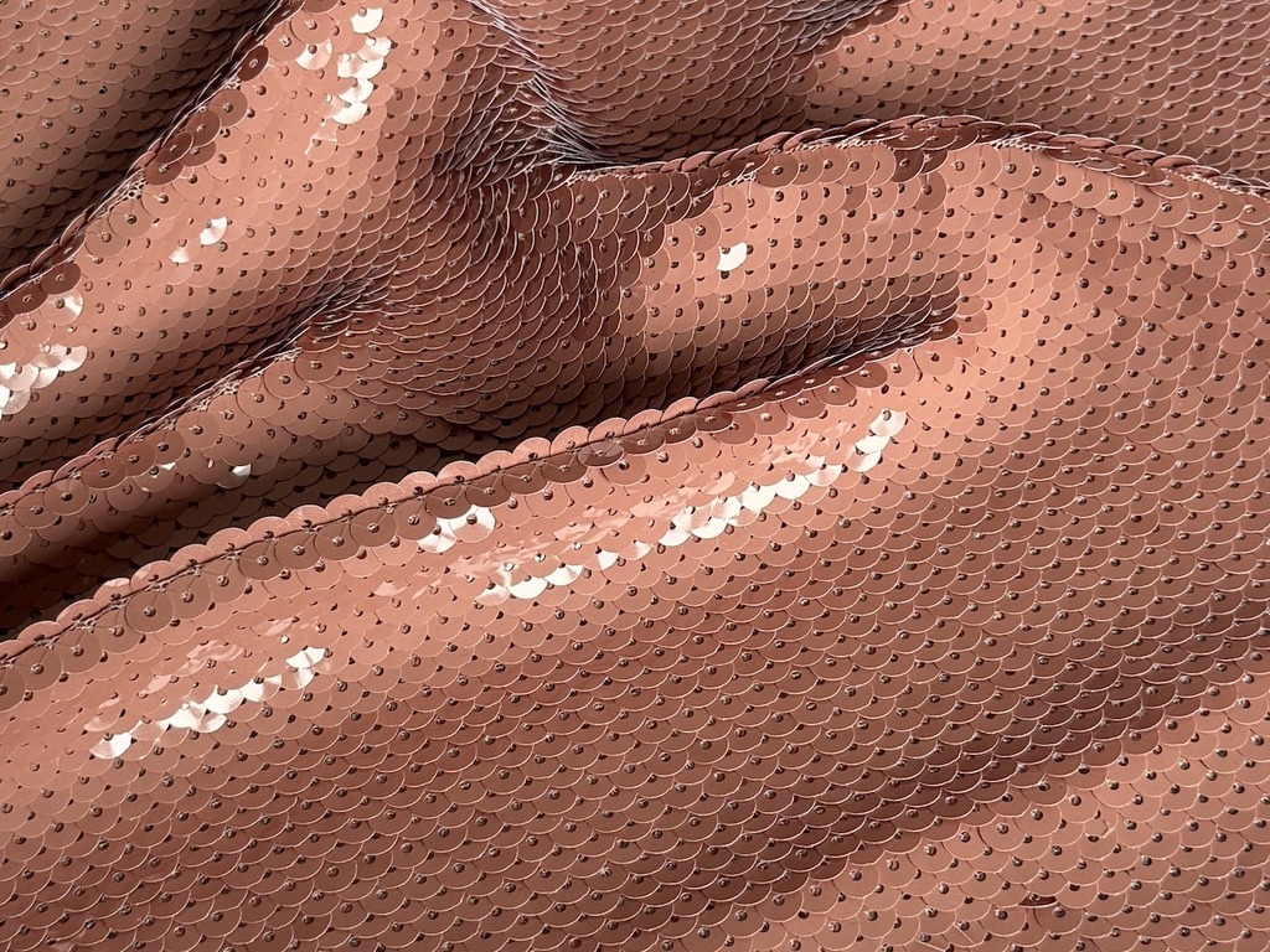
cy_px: 476
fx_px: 881
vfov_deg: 56.8
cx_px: 635
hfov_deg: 71.6
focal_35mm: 24
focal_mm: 6.76
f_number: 1.78
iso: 80
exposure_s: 1/121
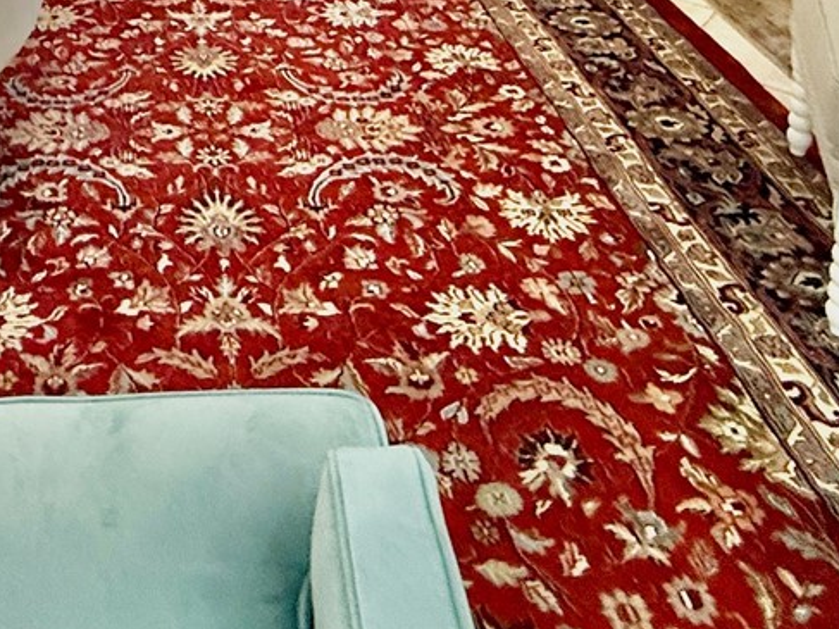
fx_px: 1115
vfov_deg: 23.6
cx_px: 160
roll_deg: +0.6
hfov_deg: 39.5
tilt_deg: -7.1
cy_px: -362
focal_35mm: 46
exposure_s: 1/120
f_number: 2.2
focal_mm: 2.22
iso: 400
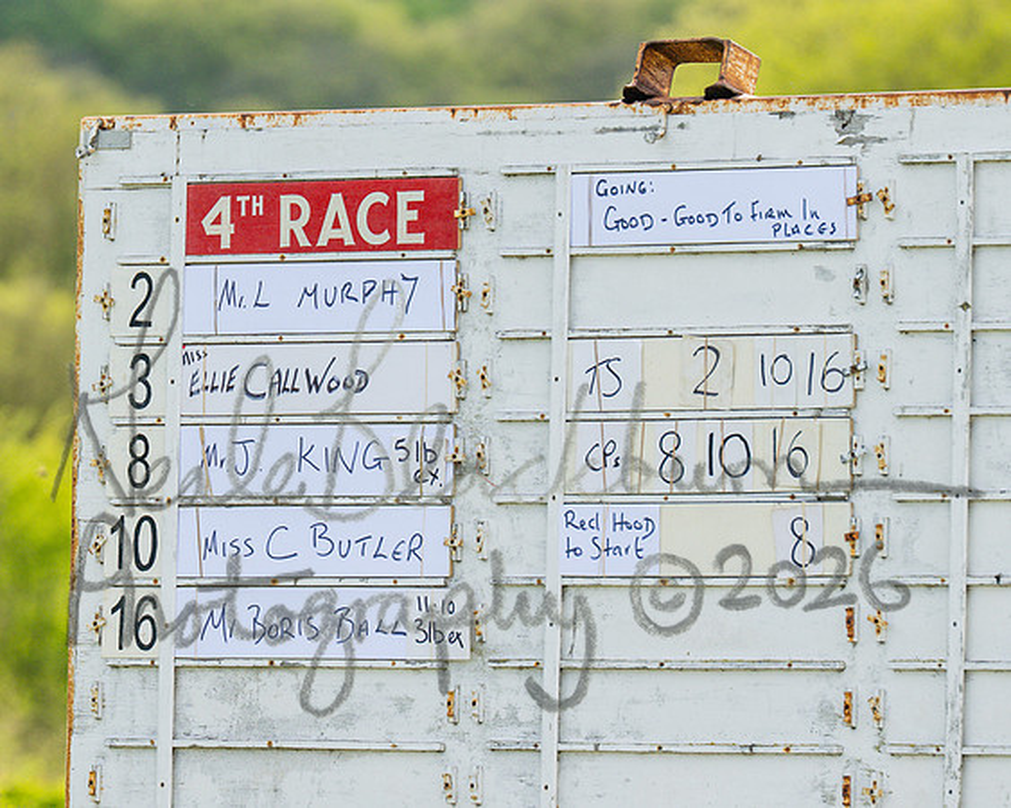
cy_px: 404
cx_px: 281
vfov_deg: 3.8
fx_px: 12162
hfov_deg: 4.8
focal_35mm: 407
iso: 400
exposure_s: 1/1600
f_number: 4.5
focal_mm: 200
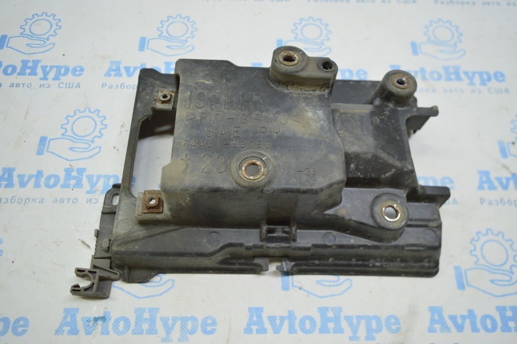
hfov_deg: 67.4
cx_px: 258
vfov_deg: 47.9
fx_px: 387
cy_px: 172
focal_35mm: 27
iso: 400
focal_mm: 18
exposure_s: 1/60
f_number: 3.5
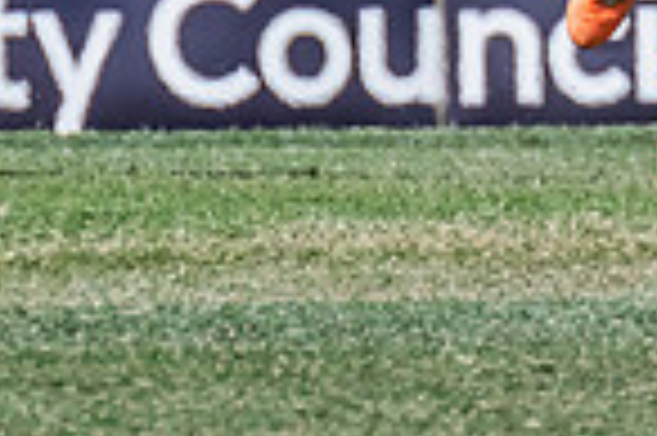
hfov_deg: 0.8
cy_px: -205
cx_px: 1061
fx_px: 44972
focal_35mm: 2467
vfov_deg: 0.6
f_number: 10
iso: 800
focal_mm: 420
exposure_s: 1/1600
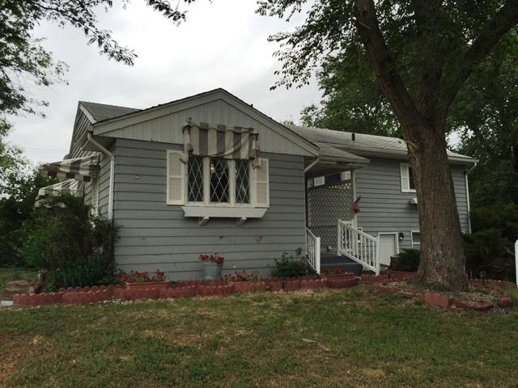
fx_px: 434
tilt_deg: +5.4
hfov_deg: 61.7
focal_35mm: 29
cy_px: 194
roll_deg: +0.5
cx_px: 259
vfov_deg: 48.2
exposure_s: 1/732
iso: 32
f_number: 2.2
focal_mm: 4.15
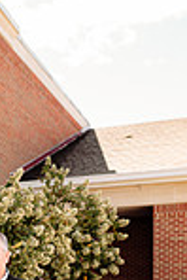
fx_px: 567
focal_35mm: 73
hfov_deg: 17.9
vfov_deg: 24.8
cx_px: -26
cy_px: 341
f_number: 2.8
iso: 160
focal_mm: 24
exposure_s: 1/400
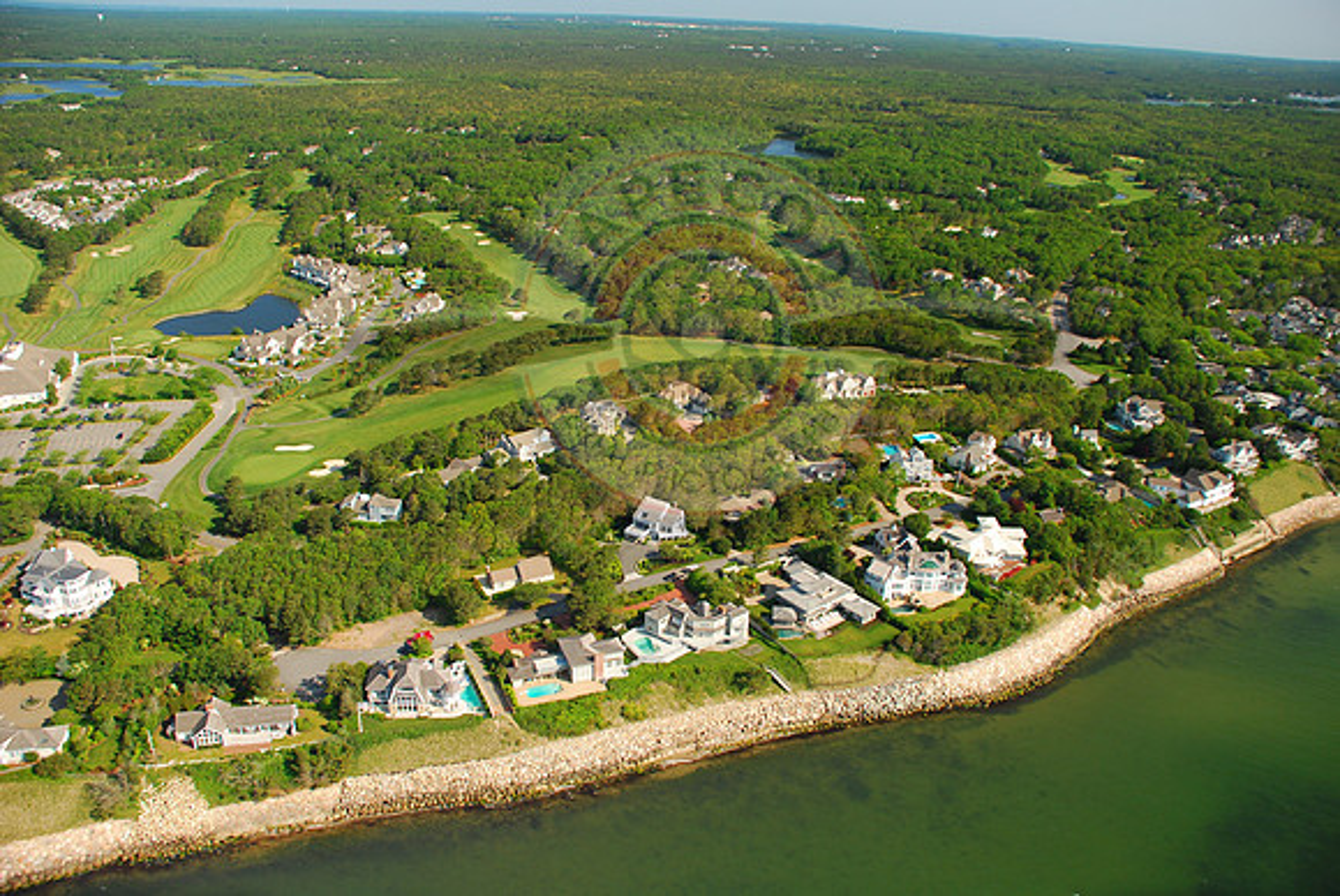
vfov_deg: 48.0
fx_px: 1006
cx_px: 670
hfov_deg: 67.3
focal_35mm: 27
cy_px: 448
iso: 200
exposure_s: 1/200
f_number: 4.5
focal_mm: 18
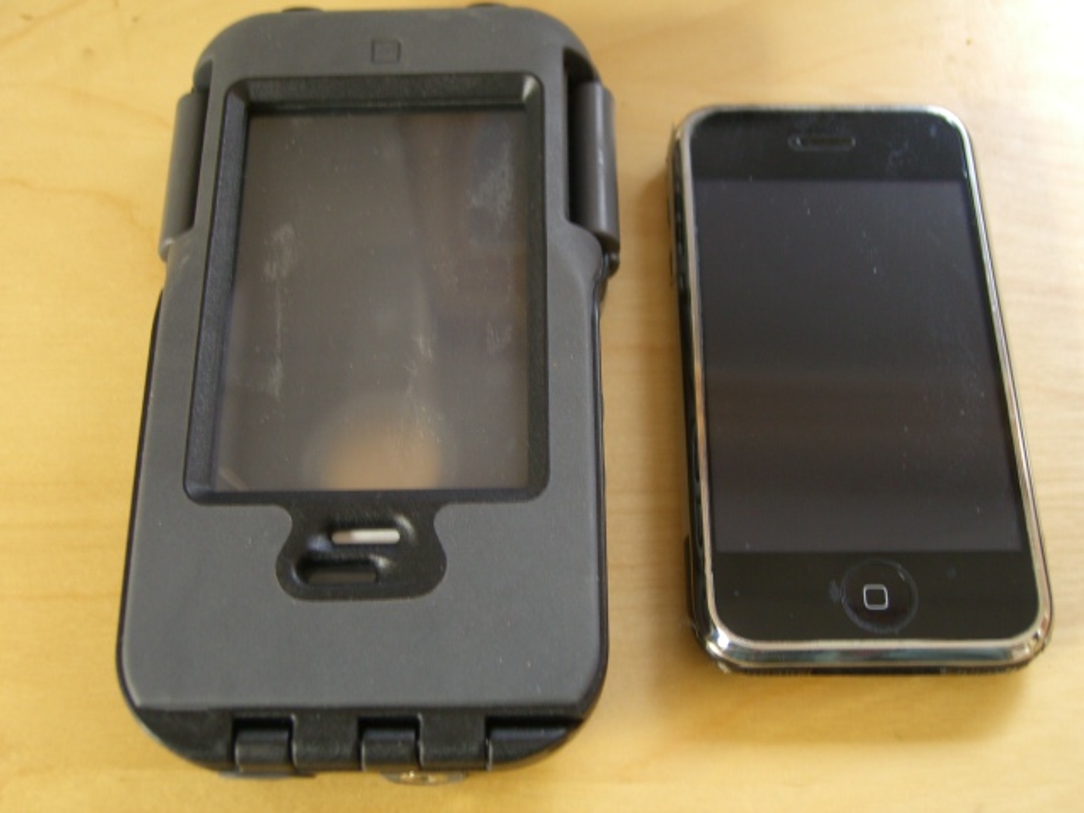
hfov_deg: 41.2
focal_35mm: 46
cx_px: 542
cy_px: 406
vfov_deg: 31.5
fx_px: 1440
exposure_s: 1/8
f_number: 3.1
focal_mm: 9.5
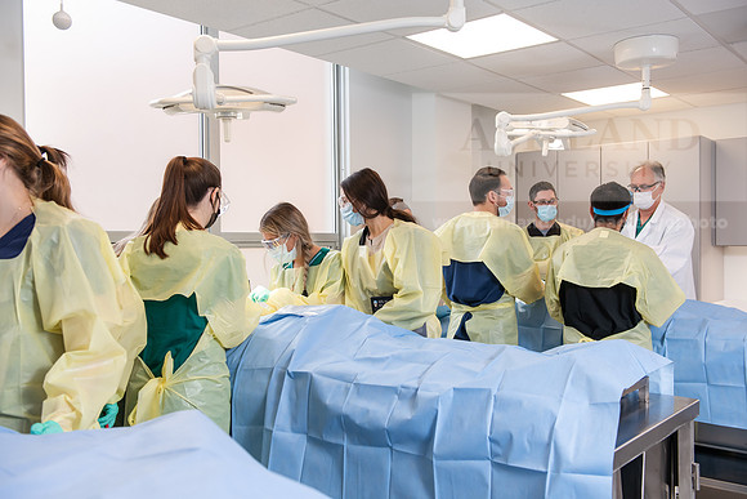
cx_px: 374
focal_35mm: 35
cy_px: 250
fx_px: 726
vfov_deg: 37.9
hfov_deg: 54.4
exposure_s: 1/200
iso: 500
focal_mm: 35
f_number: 4.5
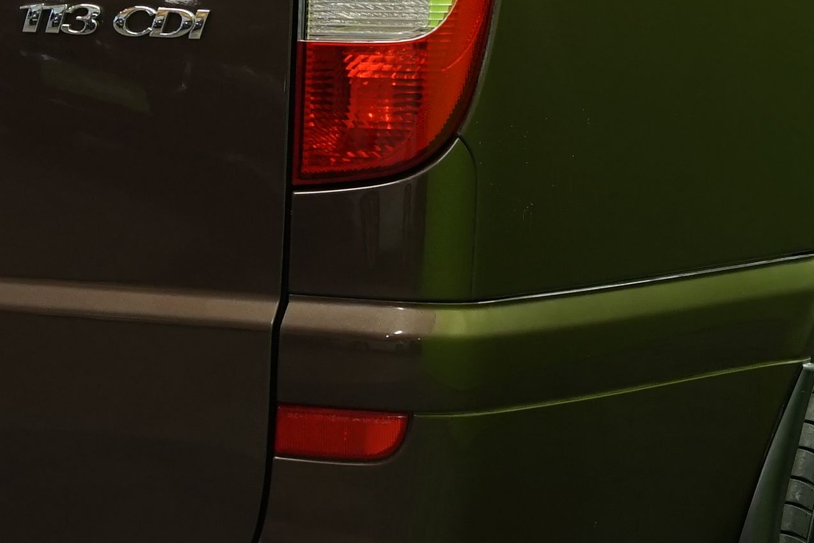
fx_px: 5540
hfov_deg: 8.4
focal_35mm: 245
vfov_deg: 5.6
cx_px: 312
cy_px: -115
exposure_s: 1/20
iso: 500
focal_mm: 52
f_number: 4.5
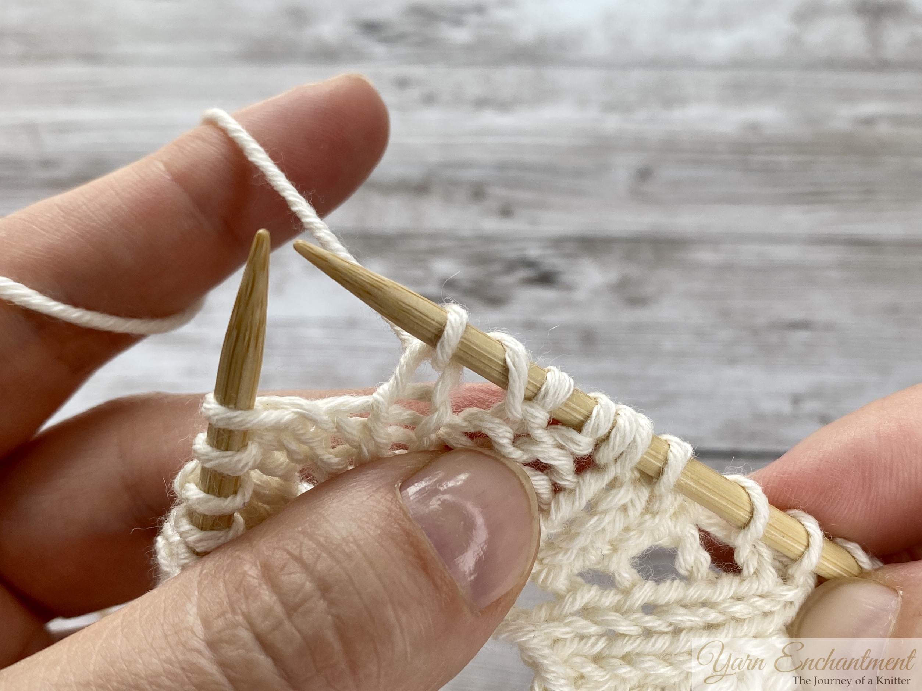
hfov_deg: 69.4
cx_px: 461
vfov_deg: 54.9
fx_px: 666
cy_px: 346
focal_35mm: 25
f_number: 1.8
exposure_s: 1/161
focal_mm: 4.25
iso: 32
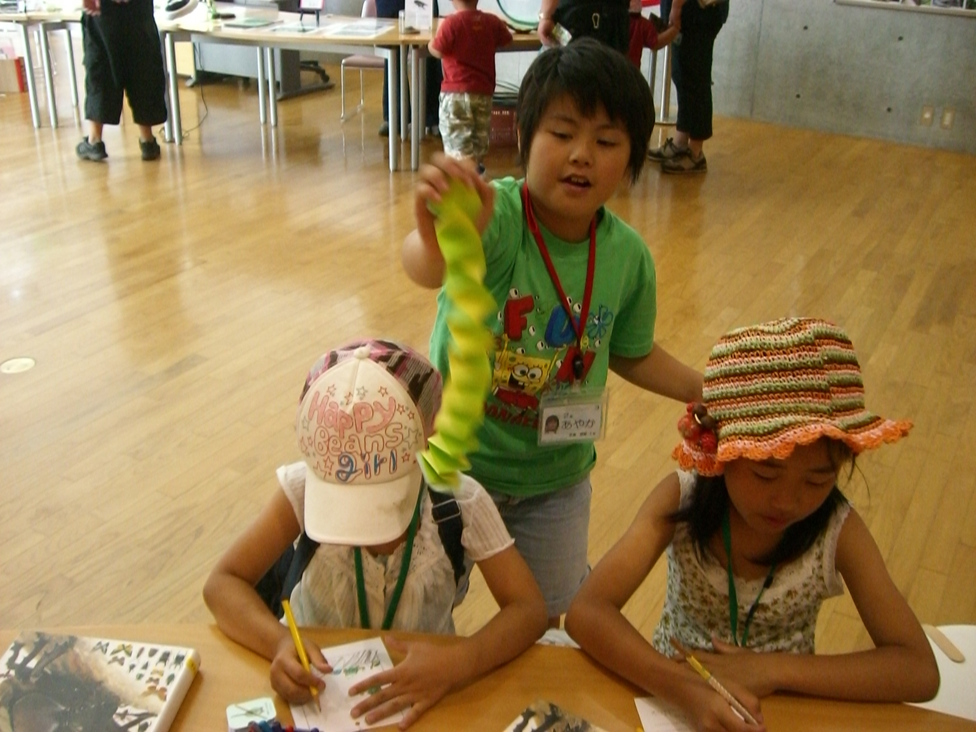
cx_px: 488
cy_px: 366
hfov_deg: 49.0
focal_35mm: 38
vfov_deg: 37.7
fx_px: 1071
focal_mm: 6.2
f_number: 2.7
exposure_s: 1/80
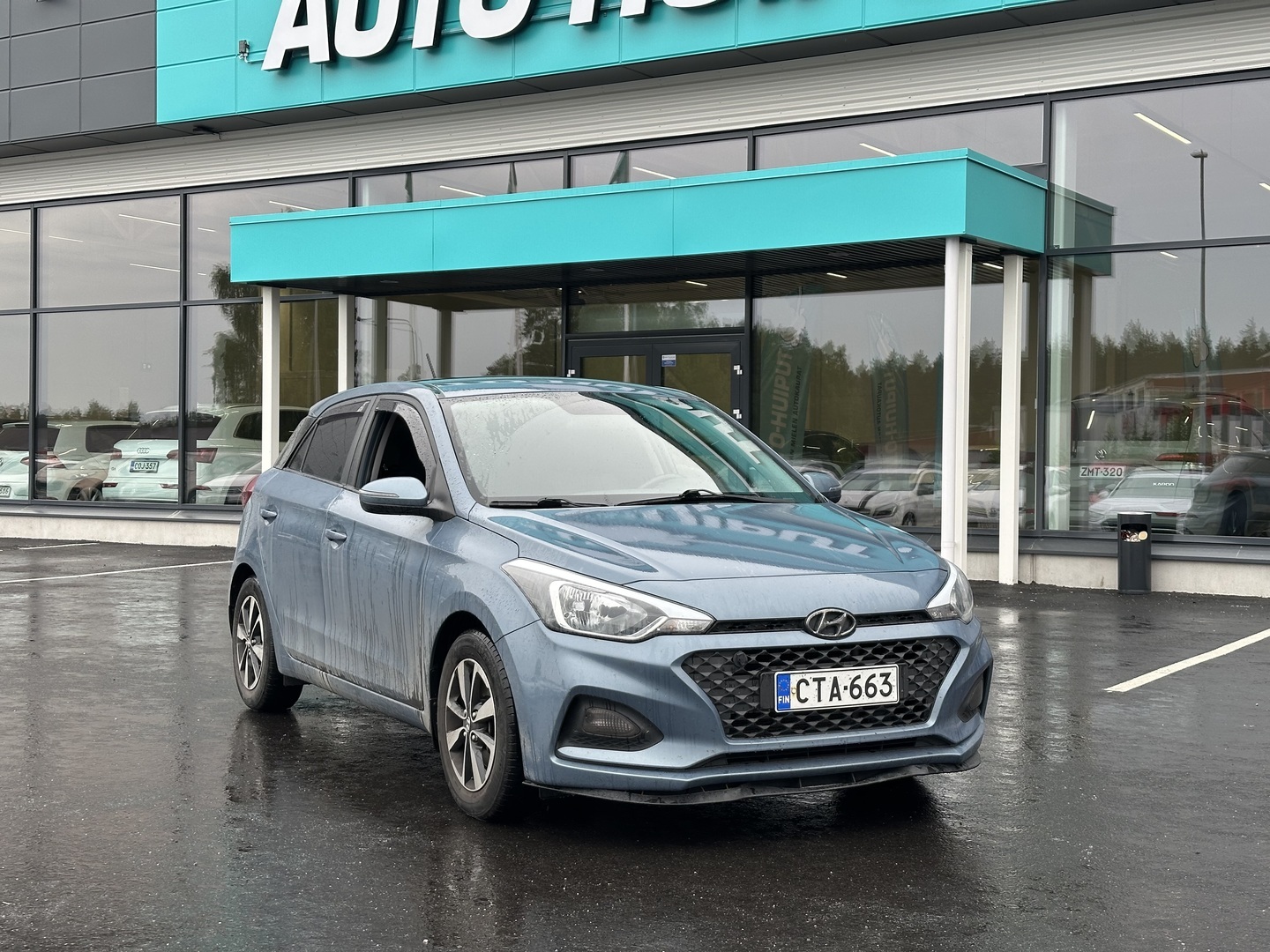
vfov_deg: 30.3
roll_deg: -0.3
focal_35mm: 48
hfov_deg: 39.7
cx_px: 635
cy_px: 476
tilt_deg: +0.2
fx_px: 1761
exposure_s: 1/435
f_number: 1.78
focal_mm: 6.86
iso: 64
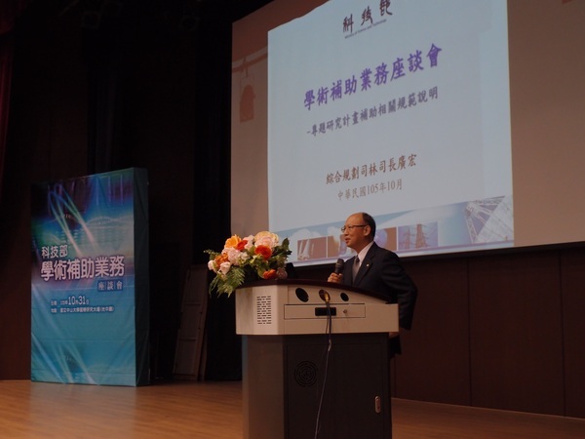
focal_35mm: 50
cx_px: 292
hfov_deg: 38.2
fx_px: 845
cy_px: 220
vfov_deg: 29.1
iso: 200
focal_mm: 10.83
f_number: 2.1
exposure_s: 1/60
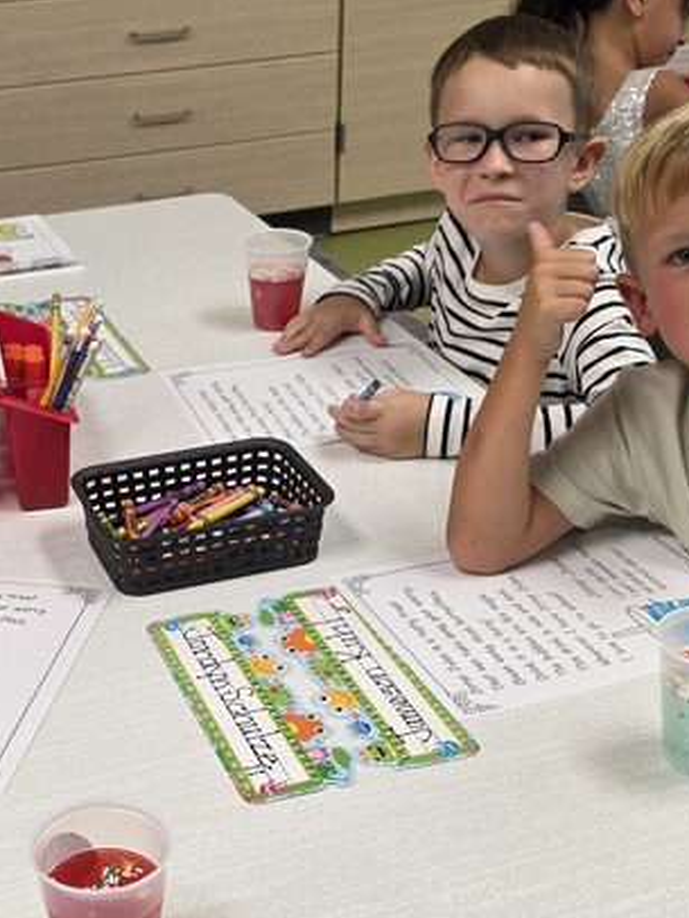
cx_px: 178
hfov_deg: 25.0
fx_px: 1538
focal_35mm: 58
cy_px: 577
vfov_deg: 33.0
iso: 80
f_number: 1.7
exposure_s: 1/50.6
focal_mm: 6.3
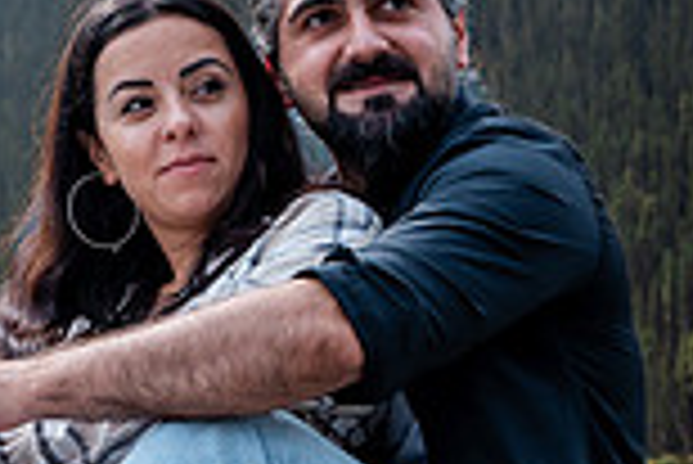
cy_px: 286
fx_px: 2543
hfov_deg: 14.4
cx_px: -369
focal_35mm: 132
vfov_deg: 10.4
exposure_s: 1/640
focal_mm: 35
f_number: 6.3
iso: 200
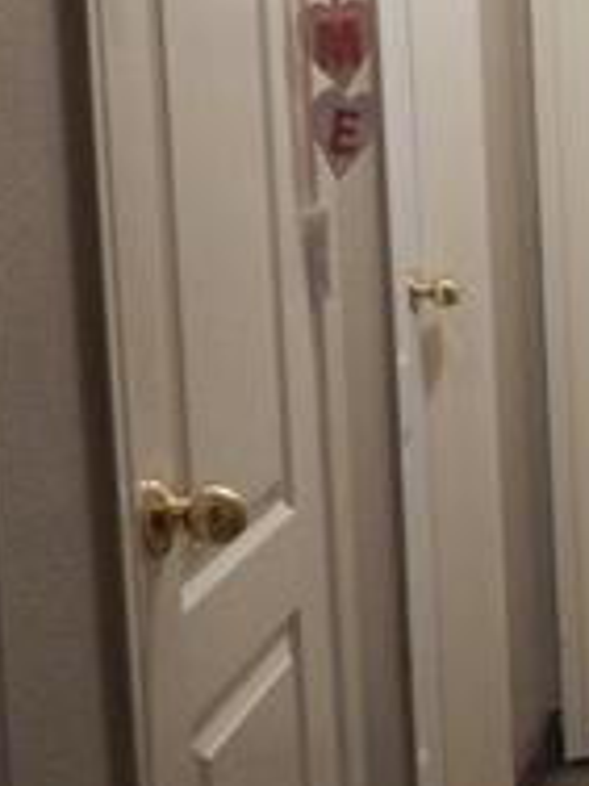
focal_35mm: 94
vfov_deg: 20.8
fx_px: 2133
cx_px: 982
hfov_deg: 14.3
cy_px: 247
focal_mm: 4
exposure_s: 1/30
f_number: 3
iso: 360
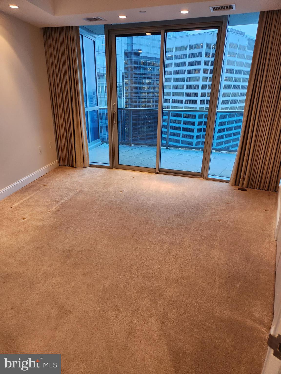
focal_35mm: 23
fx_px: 249
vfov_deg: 73.9
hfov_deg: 58.9
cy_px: 187
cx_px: 140
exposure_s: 1/120
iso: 400
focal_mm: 5.4
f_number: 1.8
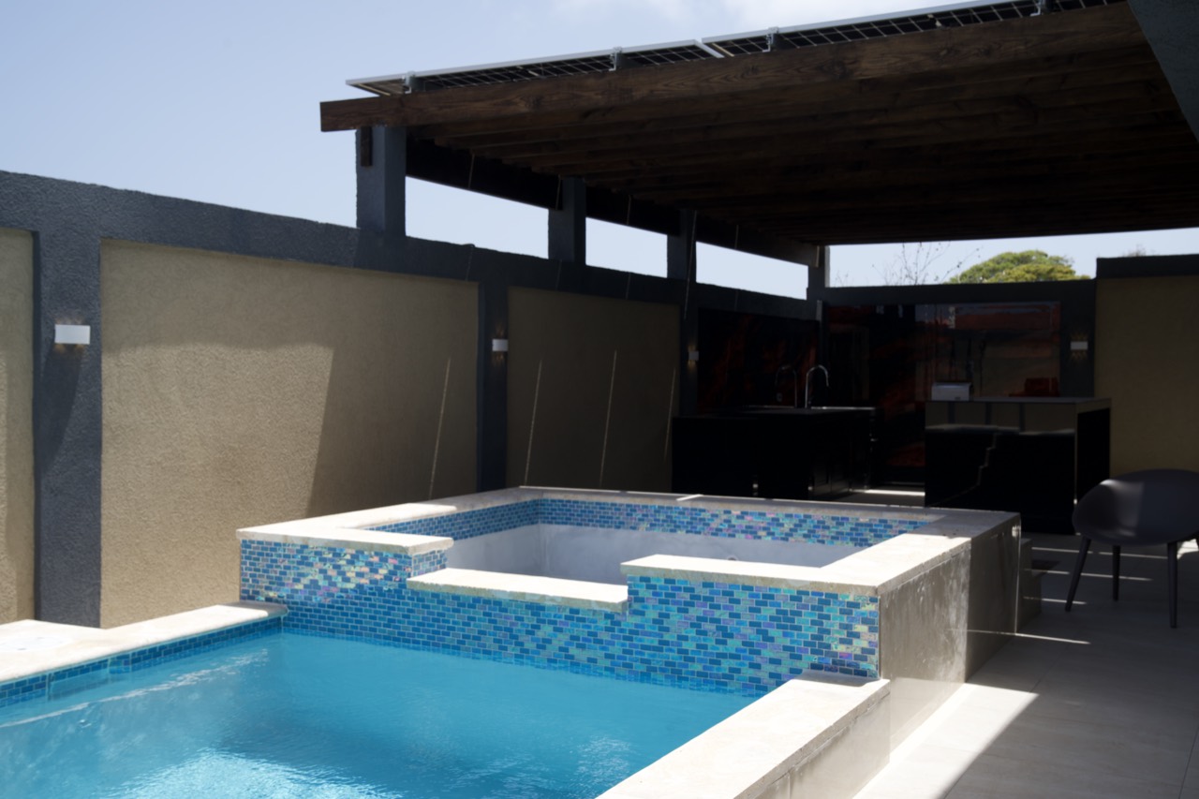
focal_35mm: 39
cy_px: 400
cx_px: 600
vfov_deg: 34.2
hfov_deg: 49.6
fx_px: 1299
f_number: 9
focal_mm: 39
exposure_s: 1/125
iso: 100
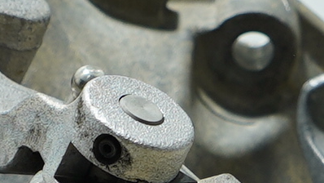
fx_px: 3334
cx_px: -8
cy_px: 560
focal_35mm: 388
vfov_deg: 3.1
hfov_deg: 5.5
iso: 200
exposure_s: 1/60
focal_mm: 33
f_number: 4
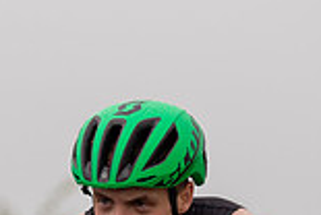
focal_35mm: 635
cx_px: 66
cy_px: 344
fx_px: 5673
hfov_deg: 3.2
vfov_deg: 2.2
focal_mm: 170
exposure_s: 1/1000
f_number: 4
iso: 100
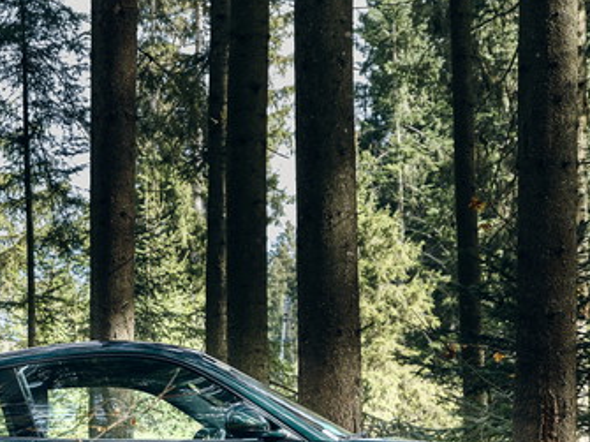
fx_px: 1925
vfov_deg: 12.9
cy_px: 442
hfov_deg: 17.2
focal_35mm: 113
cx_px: 55
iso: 200
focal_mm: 46.5
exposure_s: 1/105
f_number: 4
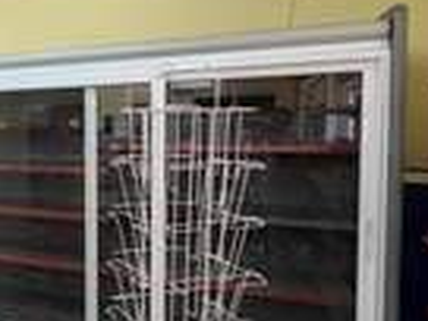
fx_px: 482
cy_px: 149
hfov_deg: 40.9
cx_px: -13
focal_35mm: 39
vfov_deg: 36.8
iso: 125
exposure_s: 1/100
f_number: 2.2
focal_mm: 2.22
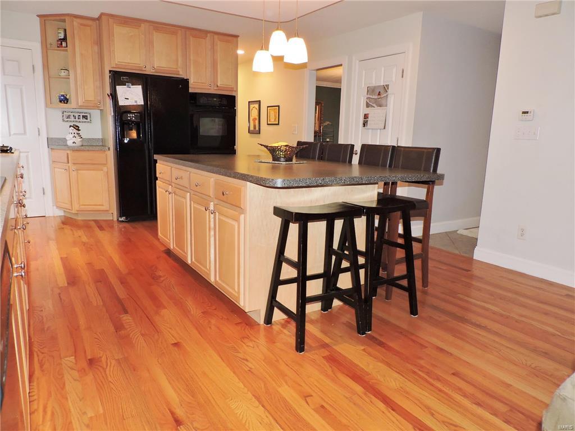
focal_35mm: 24
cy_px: 216
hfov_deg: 71.6
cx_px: 288
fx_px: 399
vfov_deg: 56.8
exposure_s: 1/30
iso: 200
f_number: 3
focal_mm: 4.3
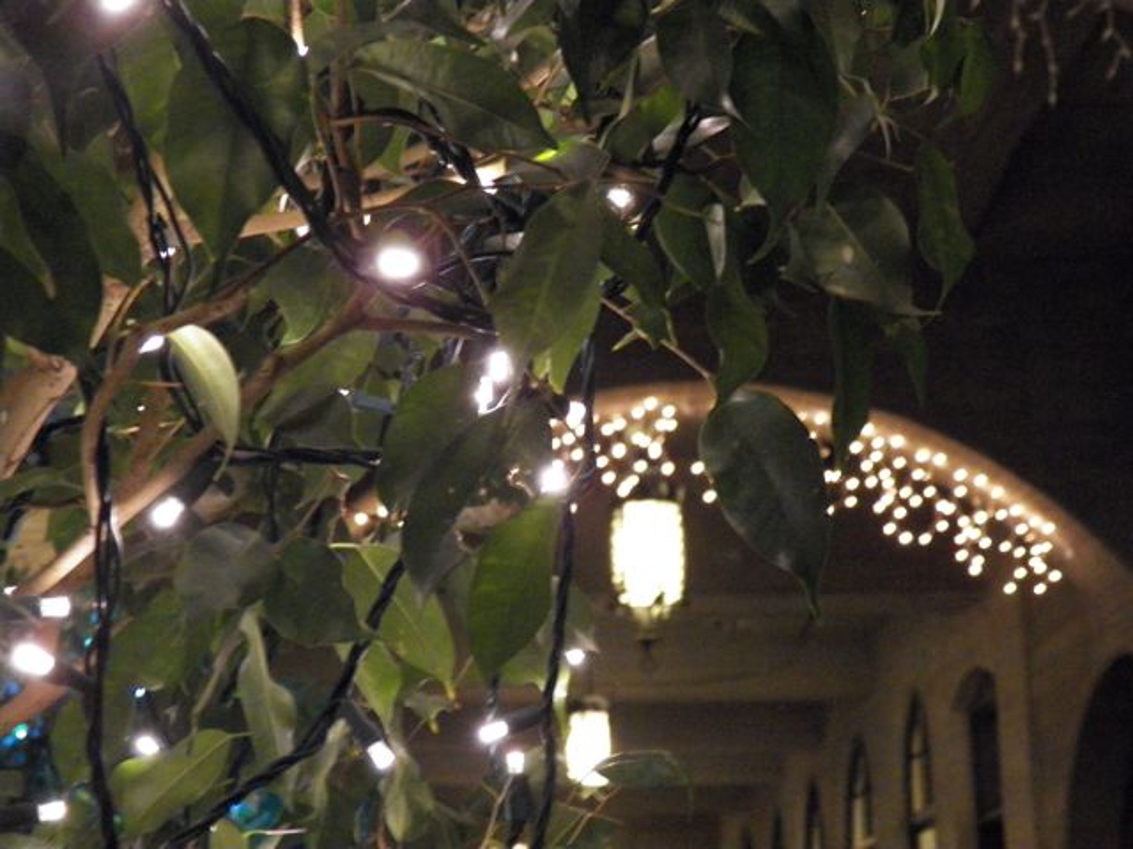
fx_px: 2422
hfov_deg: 26.3
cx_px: 566
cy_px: 424
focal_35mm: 74
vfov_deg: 19.9
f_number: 3.6
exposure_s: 1/20
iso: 1600
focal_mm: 13.2
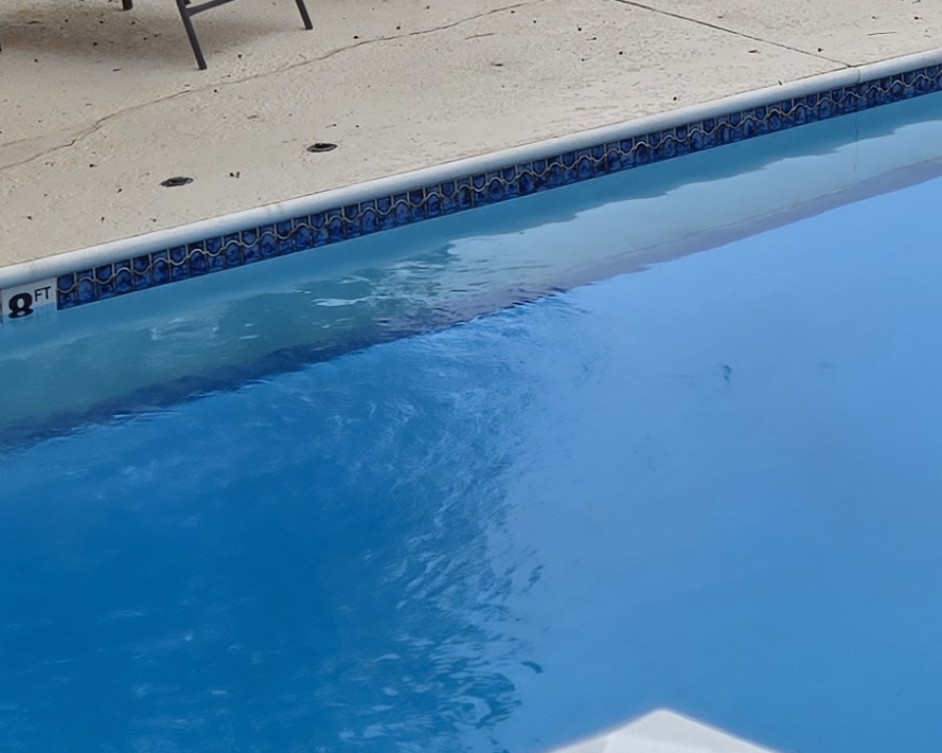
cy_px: -233
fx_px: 2816
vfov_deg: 14.6
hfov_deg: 17.5
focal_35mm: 101
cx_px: 1320
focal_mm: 5.4
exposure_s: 1/1859
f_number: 1.8
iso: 25
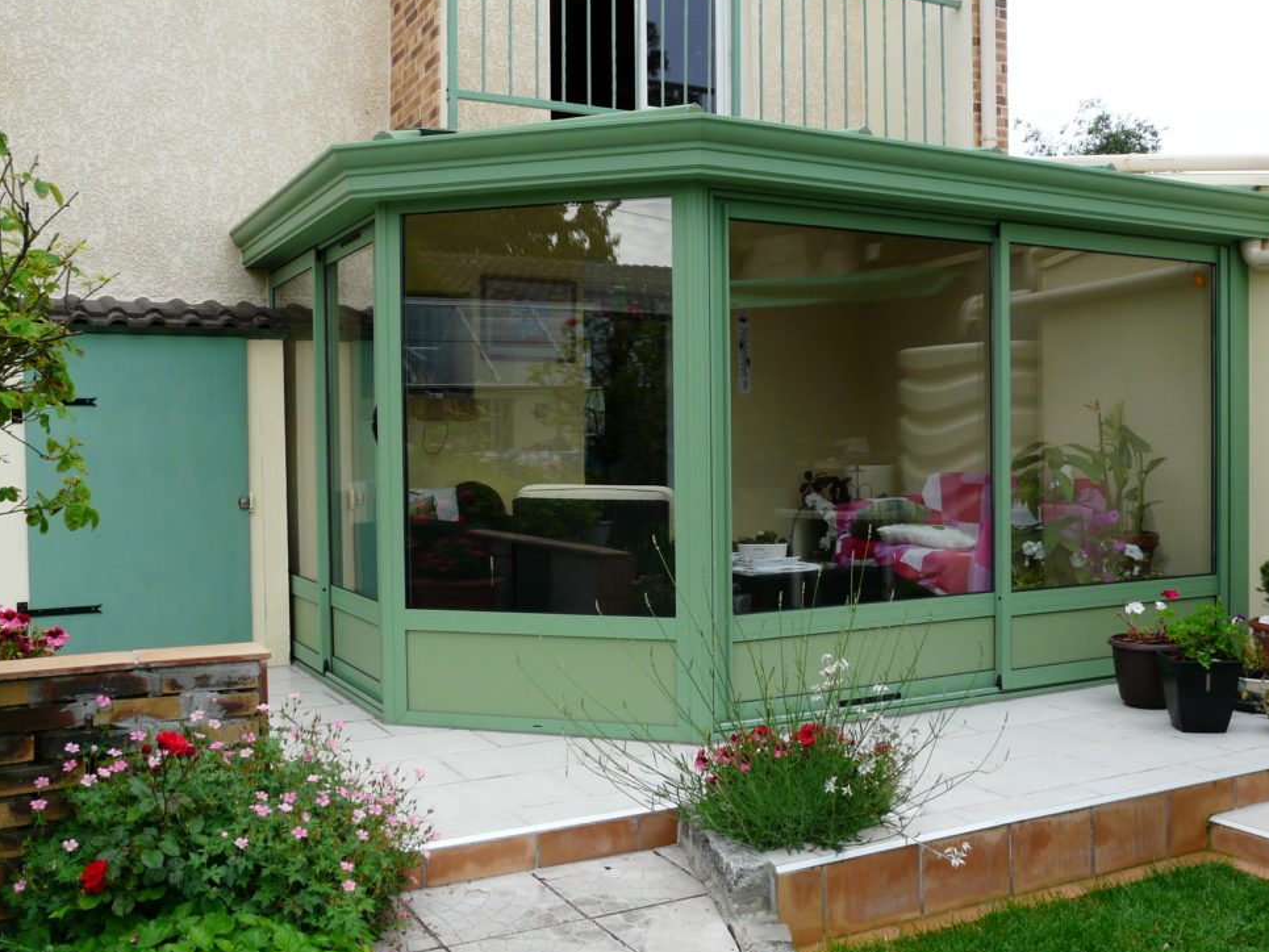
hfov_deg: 52.6
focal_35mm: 35
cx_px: 669
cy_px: 467
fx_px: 1283
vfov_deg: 40.7
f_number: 4.5
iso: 100
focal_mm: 5.4
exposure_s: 1/200
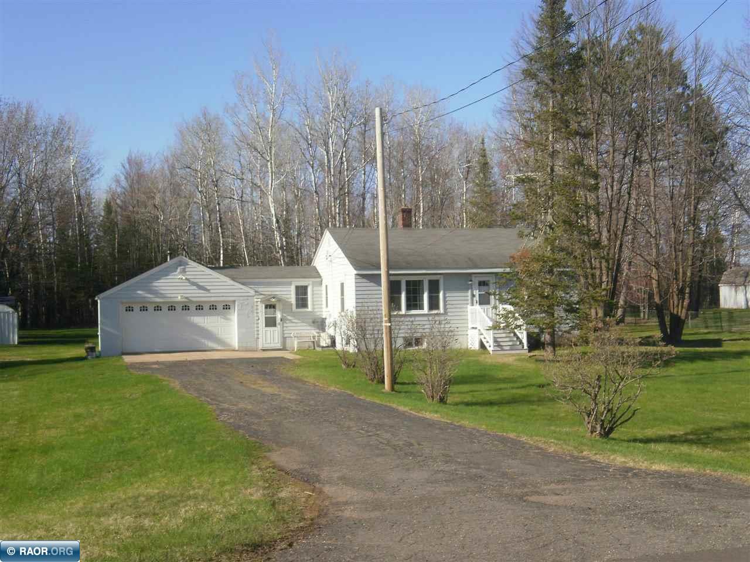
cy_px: 281
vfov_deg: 33.6
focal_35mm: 43
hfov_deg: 43.9
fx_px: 932
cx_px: 375
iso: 100
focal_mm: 7.61
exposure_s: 1/125
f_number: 10.1
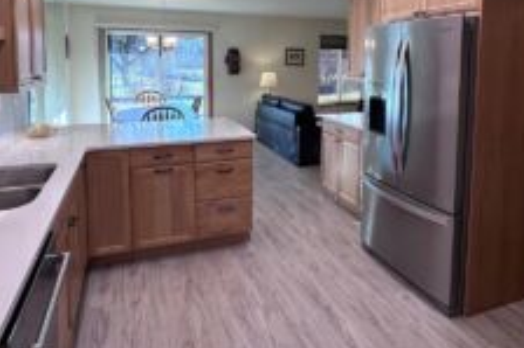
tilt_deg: -4.5
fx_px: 378
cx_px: 278
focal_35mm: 26
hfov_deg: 69.4
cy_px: 91
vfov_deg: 47.8
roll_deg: -1.2
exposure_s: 1/120
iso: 64
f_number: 2.2
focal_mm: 2.22
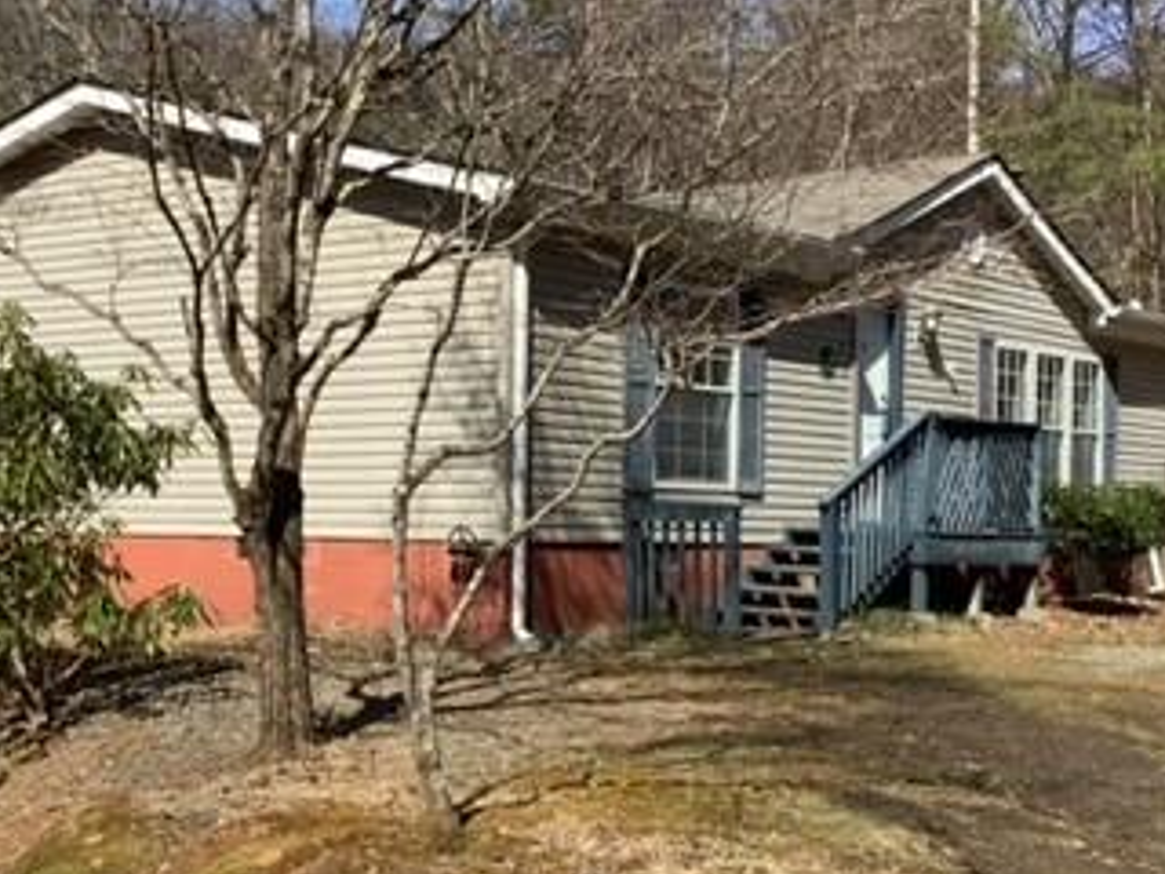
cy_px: 517
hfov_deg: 31.1
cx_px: 451
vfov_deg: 23.6
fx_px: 2087
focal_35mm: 62
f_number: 2.4
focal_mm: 3.3
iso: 25
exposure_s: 1/1072
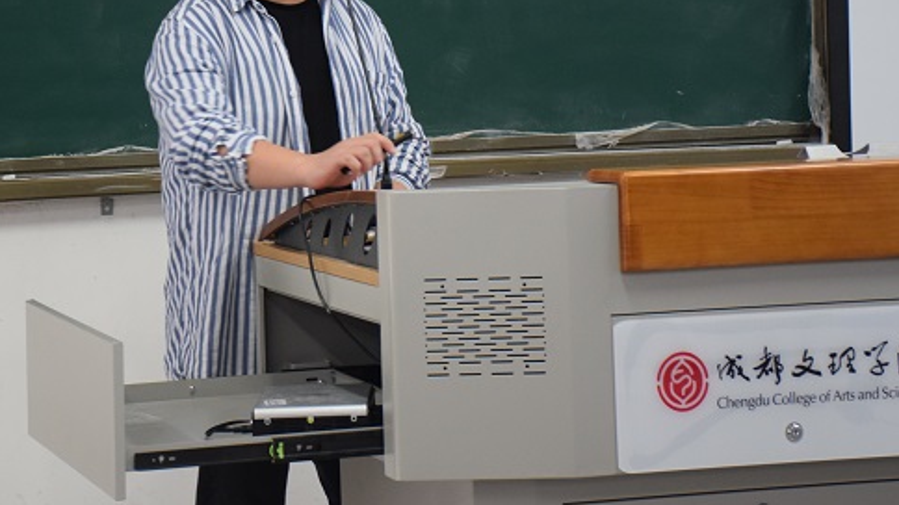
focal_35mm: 109
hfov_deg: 19.6
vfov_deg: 11.1
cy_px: 95
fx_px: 2598
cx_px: 318
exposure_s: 1/60
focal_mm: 48
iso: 1600
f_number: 5
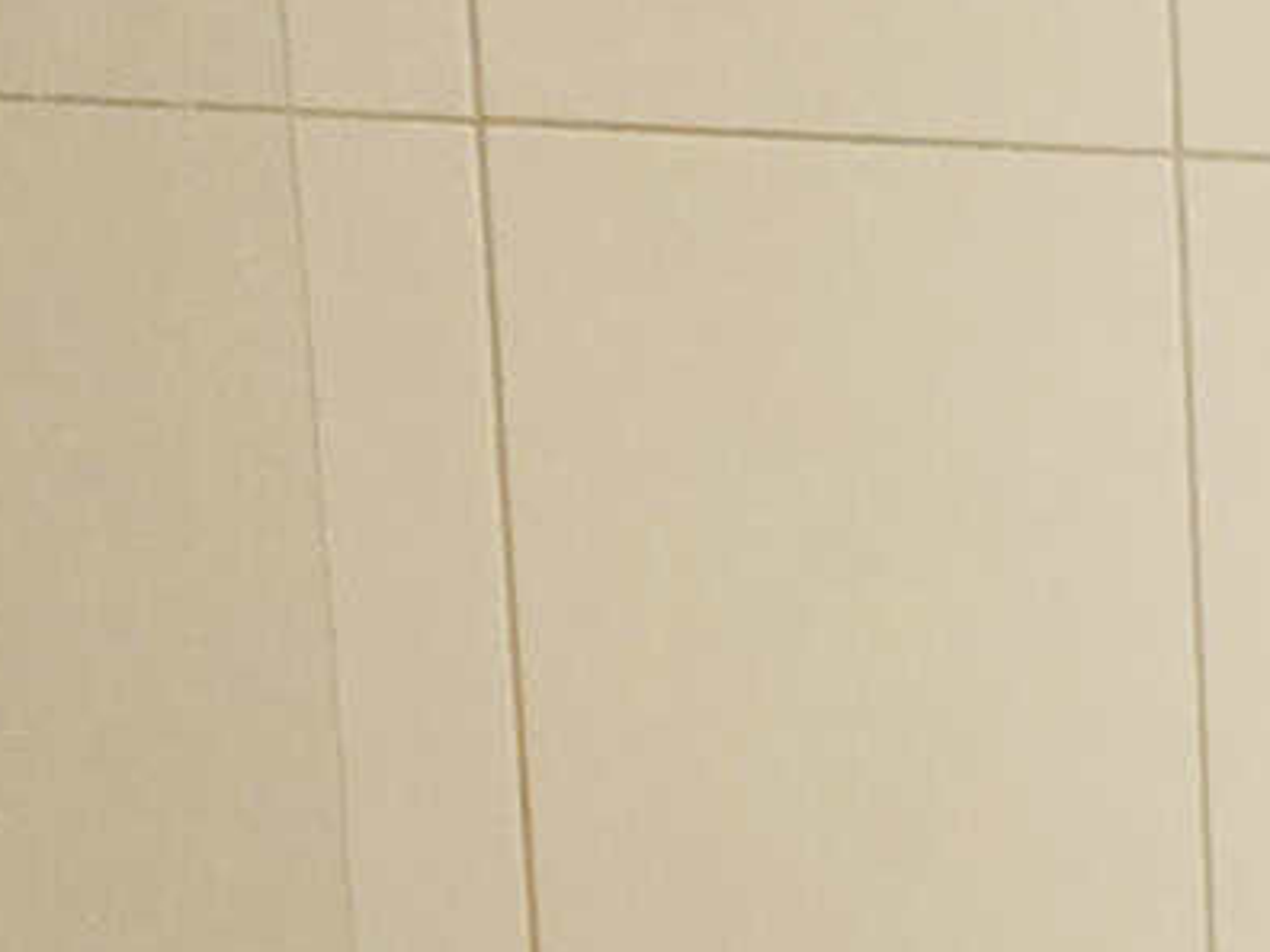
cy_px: 1372
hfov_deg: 19.9
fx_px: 3082
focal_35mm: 84
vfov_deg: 16.2
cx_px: 1953
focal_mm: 2.2
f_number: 2.2
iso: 640
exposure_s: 1/50
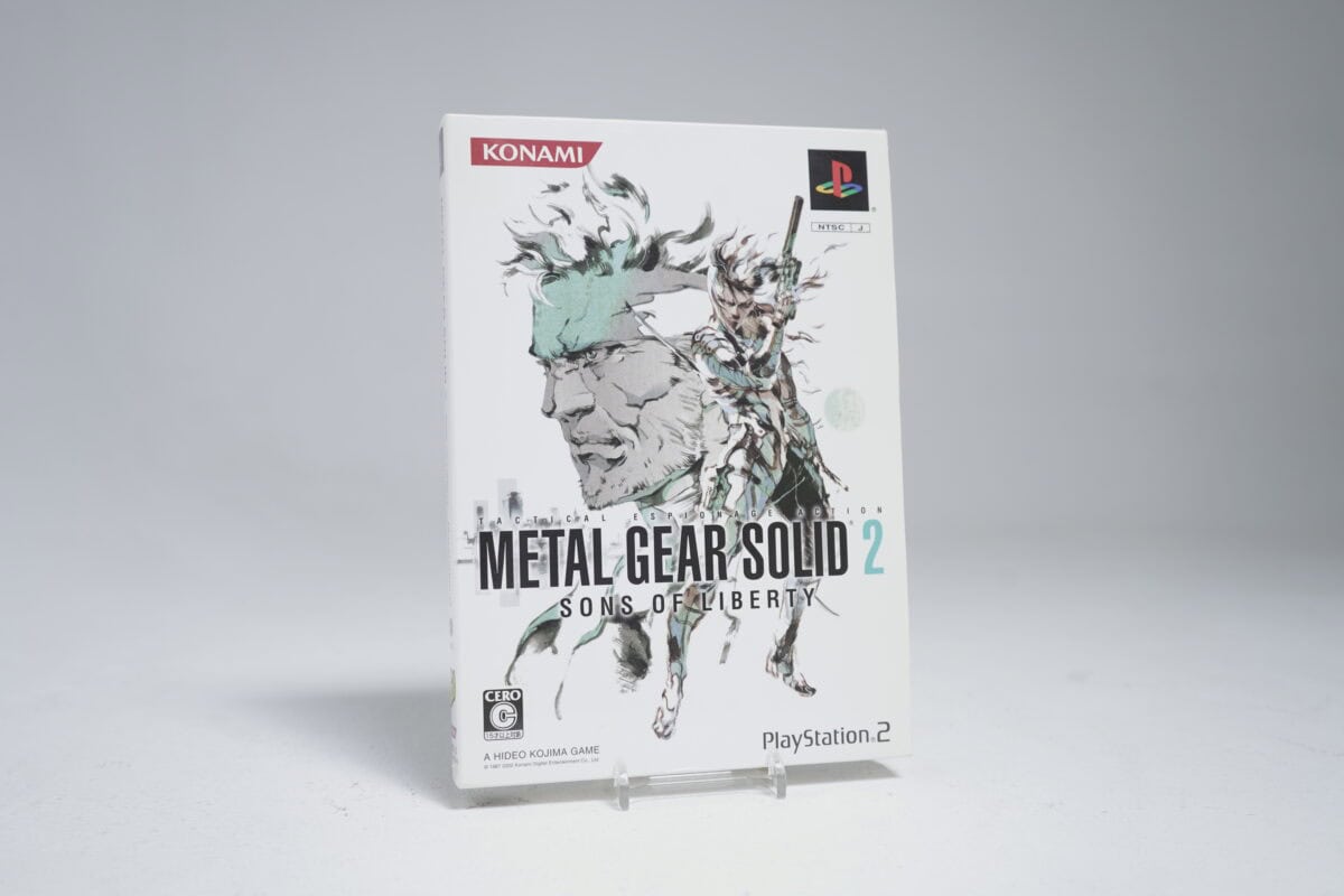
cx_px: 672
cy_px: 448
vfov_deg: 36.9
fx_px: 1344
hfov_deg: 53.1
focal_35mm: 36
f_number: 5.6
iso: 640
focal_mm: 36
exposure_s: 1/25
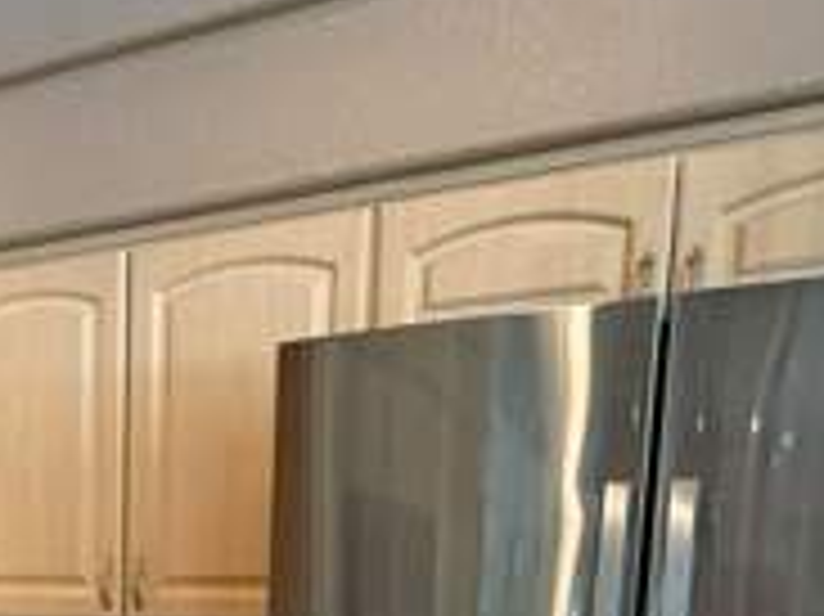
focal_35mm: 42
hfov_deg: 42.0
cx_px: 117
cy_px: 737
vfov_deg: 29.5
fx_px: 999
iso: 320
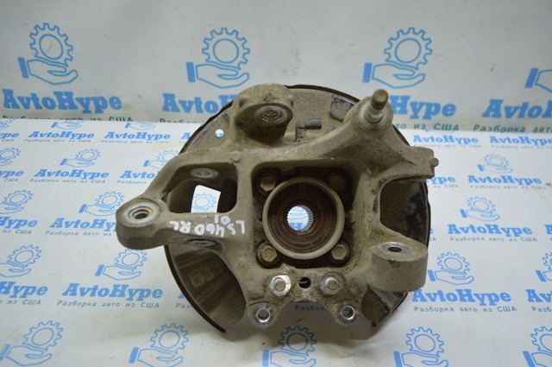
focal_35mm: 30
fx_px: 459
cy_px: 184
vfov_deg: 43.5
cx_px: 276
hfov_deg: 62.0
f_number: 3.5
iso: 400
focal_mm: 20
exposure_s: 1/80
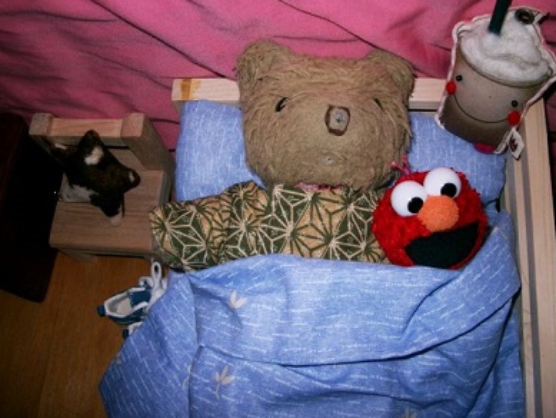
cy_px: 208
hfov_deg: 49.0
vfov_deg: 37.7
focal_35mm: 38
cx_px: 276
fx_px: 611
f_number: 5
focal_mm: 7.6
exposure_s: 1/60
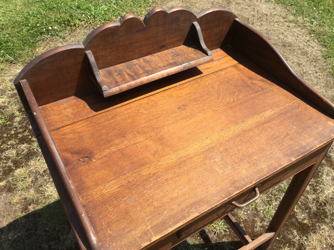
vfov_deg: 45.4
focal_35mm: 31
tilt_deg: -47.0
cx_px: 167
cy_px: 125
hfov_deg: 58.4
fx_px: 299
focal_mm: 3.3
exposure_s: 1/741
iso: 25
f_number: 2.4
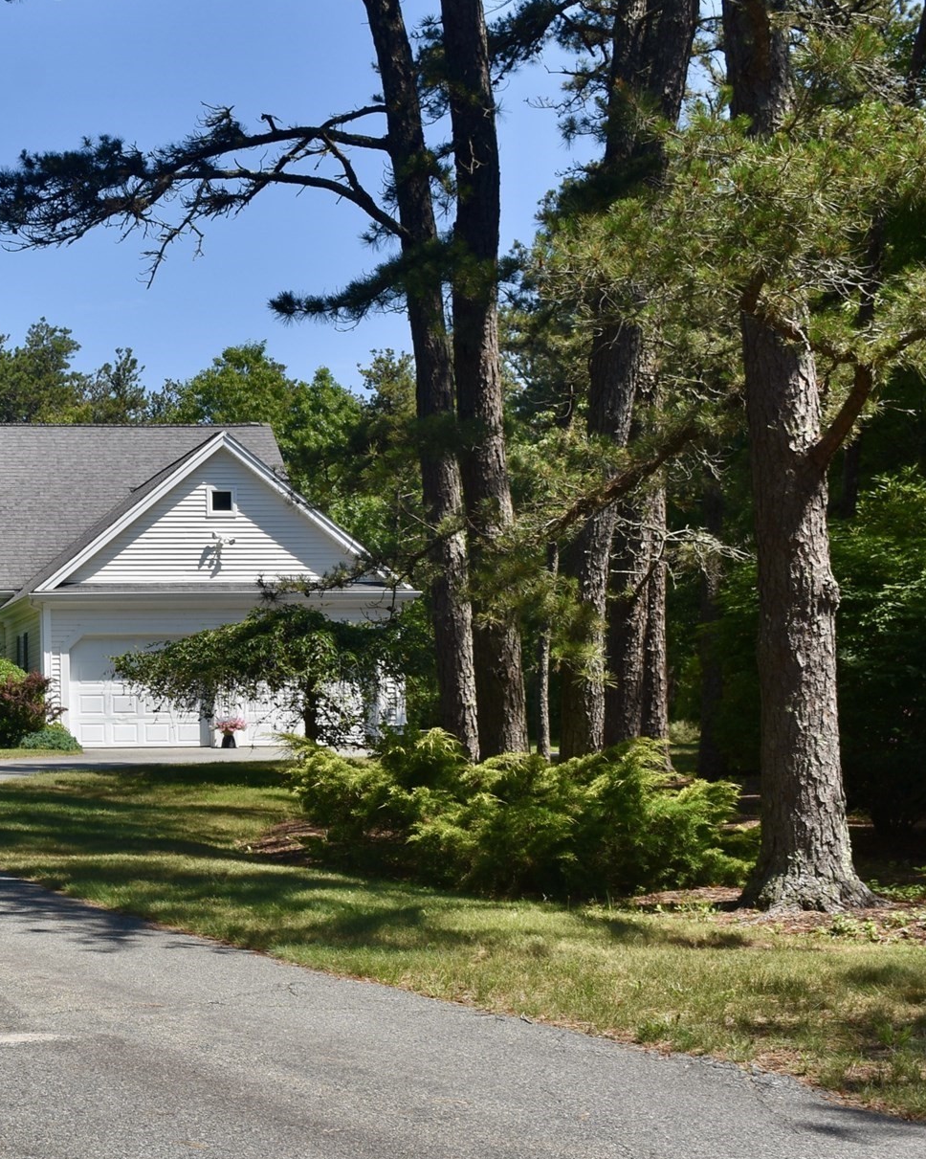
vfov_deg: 34.3
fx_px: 1878
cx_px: 153
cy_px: 539
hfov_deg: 27.0
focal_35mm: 55
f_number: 7.1
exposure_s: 1/250
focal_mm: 23
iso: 100
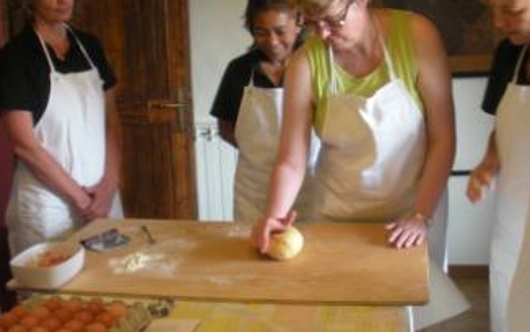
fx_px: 737
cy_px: 112
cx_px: 241
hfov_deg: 39.5
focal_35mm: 51
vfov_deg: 25.2
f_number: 3.5
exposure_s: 1/11.2
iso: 200
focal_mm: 6.3
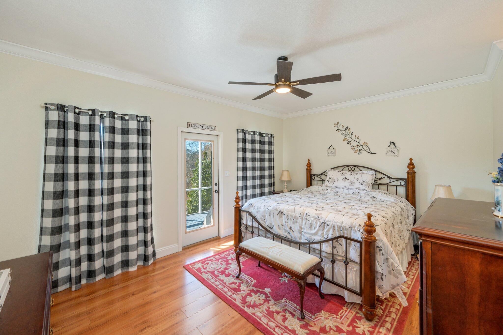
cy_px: 168
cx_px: 252
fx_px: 195
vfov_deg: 81.1
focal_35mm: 14
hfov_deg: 104.3
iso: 320
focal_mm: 14
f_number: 9
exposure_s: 1/25
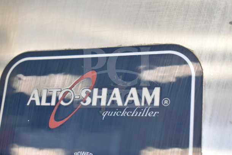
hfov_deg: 33.4
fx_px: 387
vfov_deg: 22.6
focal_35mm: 60
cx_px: 116
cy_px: 78
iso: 1100
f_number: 5
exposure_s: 1/60
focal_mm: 40
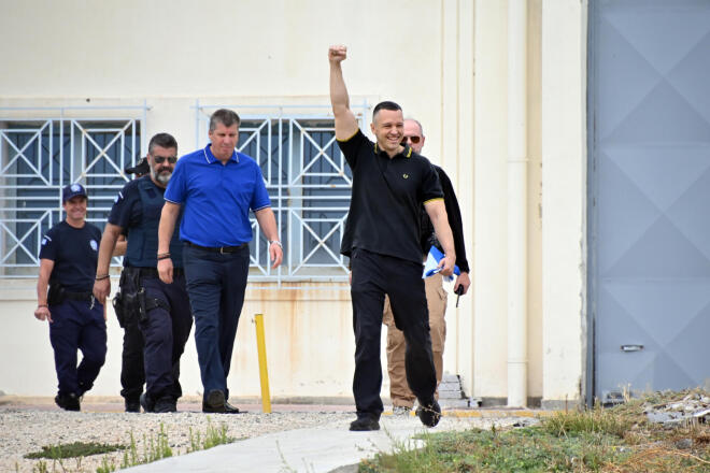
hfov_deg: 5.7
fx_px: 7099
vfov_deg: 3.8
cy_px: 236
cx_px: 355
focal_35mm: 360
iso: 1000
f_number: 6.3
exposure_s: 1/3200
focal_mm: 240
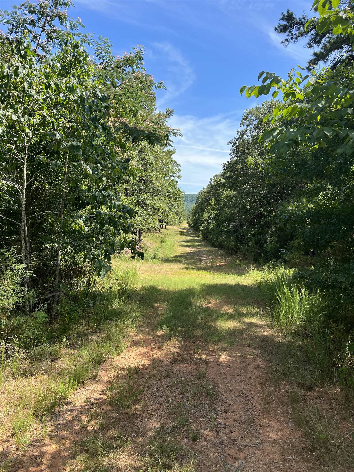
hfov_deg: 53.1
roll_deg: -1.5
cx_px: 177
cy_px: 236
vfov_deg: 67.3
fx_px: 355
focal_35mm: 26
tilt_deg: -4.7
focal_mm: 5.7
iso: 50
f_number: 1.5
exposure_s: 1/1808
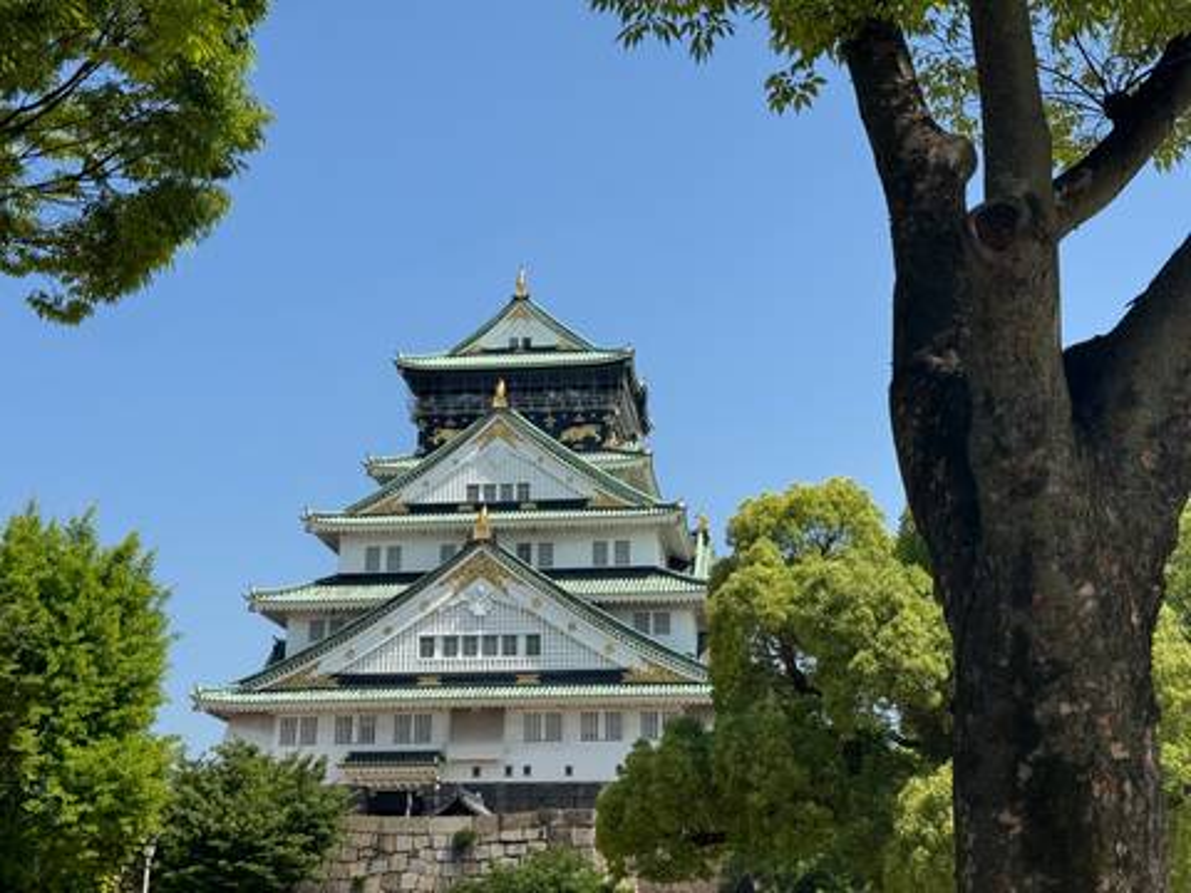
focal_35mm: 48
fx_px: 1651
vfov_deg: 30.3
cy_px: 446
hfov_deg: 39.7
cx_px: 596
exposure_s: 1/4975
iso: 64
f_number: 1.78
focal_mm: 6.76
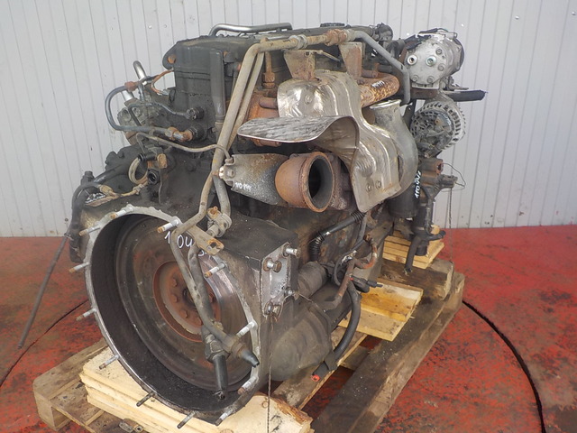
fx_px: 500
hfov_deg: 60.0
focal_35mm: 30
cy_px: 216
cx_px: 288
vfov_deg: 46.8
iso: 125
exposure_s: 1/80
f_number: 3.3
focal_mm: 4.1
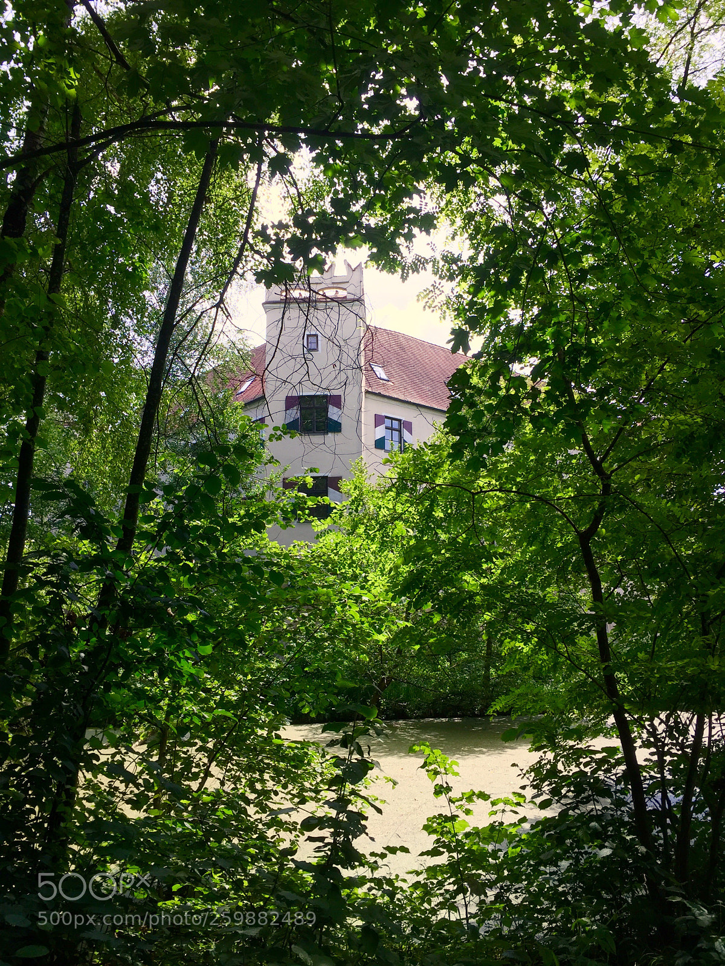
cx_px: 362
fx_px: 810
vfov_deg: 61.7
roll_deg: +1.3
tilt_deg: +9.3
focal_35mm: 29
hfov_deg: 48.2
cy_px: 483
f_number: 2.2
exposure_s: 1/599
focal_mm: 4.15
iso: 32
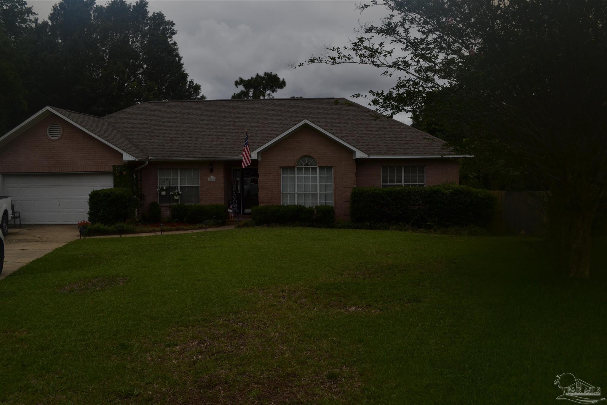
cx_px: 304
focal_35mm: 33
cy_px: 202
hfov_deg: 57.2
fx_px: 556
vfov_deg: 40.0
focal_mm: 22
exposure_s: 1/1250
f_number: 8
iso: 100
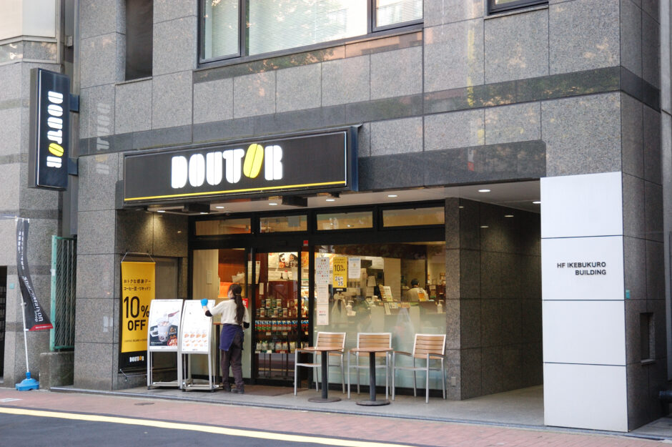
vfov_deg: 26.4
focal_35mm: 51
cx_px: 336
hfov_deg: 38.9
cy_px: 224
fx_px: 951
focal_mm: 34
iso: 800
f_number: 4.5
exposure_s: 1/80
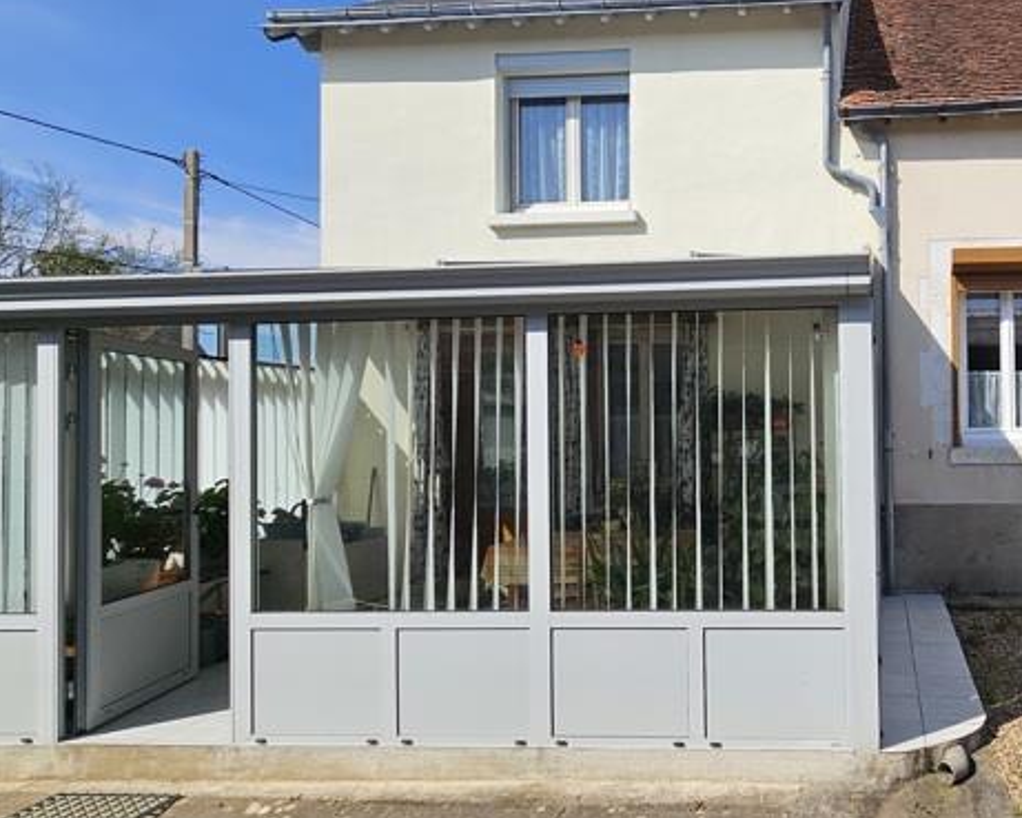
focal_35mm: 22
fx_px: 666
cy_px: 432
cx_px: 849
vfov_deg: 63.1
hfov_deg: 66.5
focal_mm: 2.2
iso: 50
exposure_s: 1/3409
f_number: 2.2
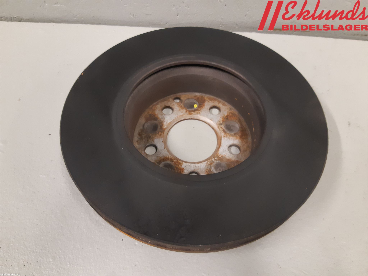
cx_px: 184
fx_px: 276
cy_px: 138
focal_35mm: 26
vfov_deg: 53.1
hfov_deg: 67.3
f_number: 1.7
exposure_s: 1/50
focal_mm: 3.93
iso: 200
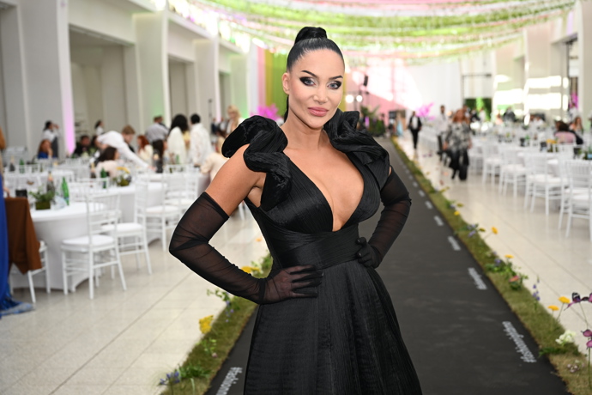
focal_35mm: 46
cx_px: 296
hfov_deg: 42.7
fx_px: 756
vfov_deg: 29.2
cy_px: 198
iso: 640
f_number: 4
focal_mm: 46
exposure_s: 1/400
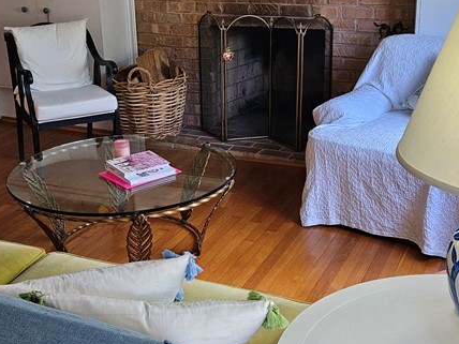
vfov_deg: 26.5
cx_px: 210
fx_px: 729
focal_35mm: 55
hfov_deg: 34.9
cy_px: 151
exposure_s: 1/120
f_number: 1.8
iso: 100
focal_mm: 5.4
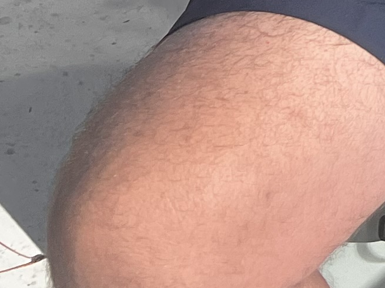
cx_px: 1053
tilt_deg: -22.9
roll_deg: -8.6
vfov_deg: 8.1
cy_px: -526
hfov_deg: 10.0
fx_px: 1779
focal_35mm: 160
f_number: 1.5
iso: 50
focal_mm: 5.7
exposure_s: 1/5319
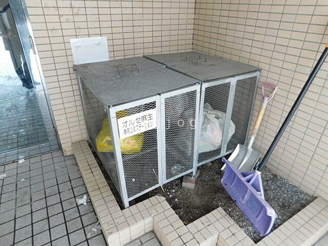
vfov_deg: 58.9
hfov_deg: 73.9
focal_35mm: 23
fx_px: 218
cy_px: 123
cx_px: 164
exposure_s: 1/125
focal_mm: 4
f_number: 3
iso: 125
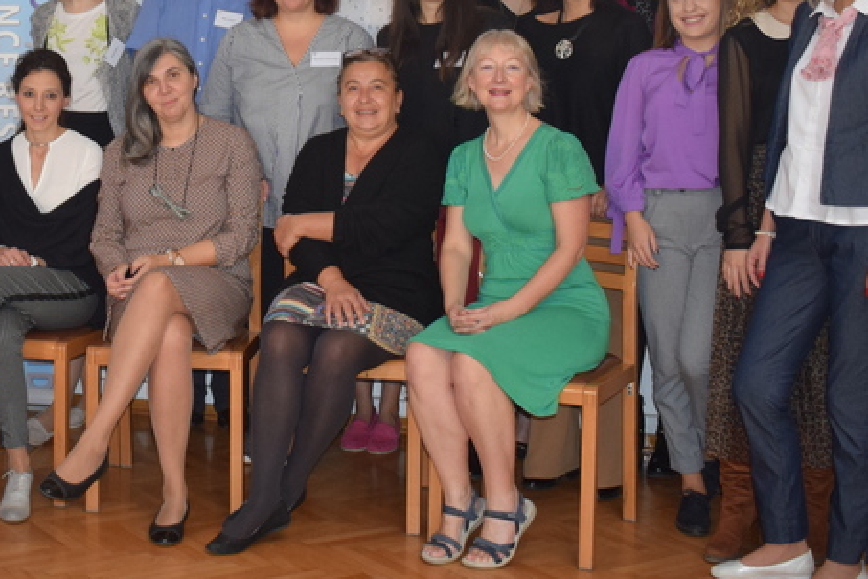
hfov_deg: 27.6
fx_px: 1715
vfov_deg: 18.8
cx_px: 134
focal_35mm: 71
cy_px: 37
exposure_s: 1/80
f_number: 4.5
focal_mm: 21
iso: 800
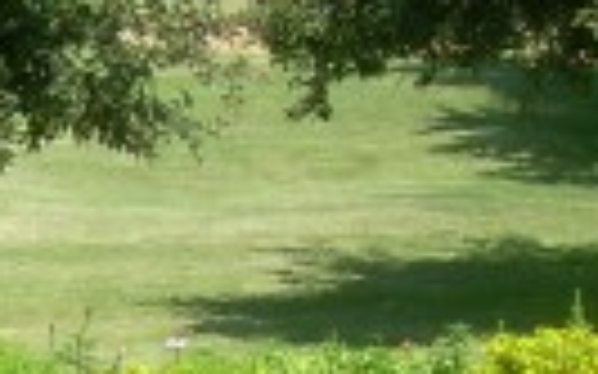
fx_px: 3160
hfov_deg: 10.3
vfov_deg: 6.7
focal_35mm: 194
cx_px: -378
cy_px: 464
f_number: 4.6
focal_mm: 6.3
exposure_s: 1/210
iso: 50
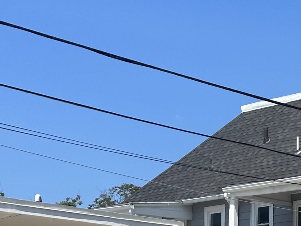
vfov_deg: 11.6
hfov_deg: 14.8
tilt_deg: +8.8
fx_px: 1104
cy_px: 224
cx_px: 397
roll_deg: +0.4
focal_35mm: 127
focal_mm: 6.86
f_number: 1.78
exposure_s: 1/4545
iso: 64
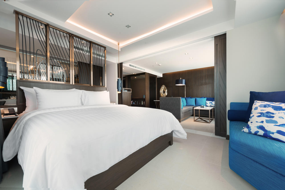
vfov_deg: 81.2
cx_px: 142
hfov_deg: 104.3
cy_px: 95
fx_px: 111
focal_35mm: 14
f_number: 10
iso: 200
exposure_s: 1/25
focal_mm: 14
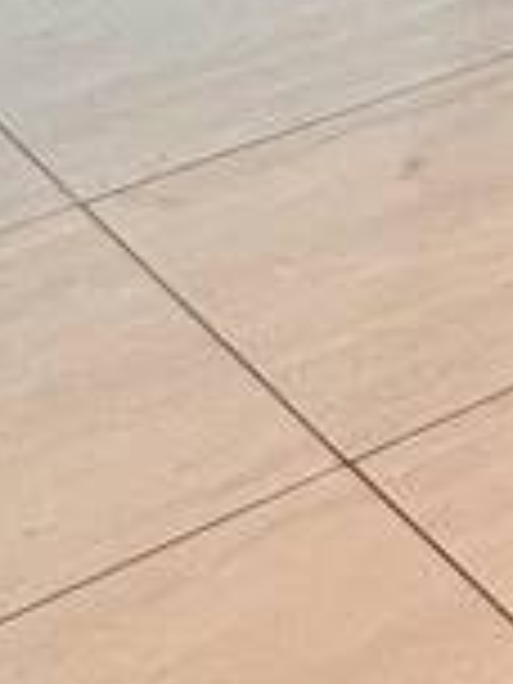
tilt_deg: -7.9
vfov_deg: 13.0
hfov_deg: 10.0
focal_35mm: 123
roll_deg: -1.3
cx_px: 1354
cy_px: -846
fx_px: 2430
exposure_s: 1/60
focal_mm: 1.57
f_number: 1.8
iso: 200
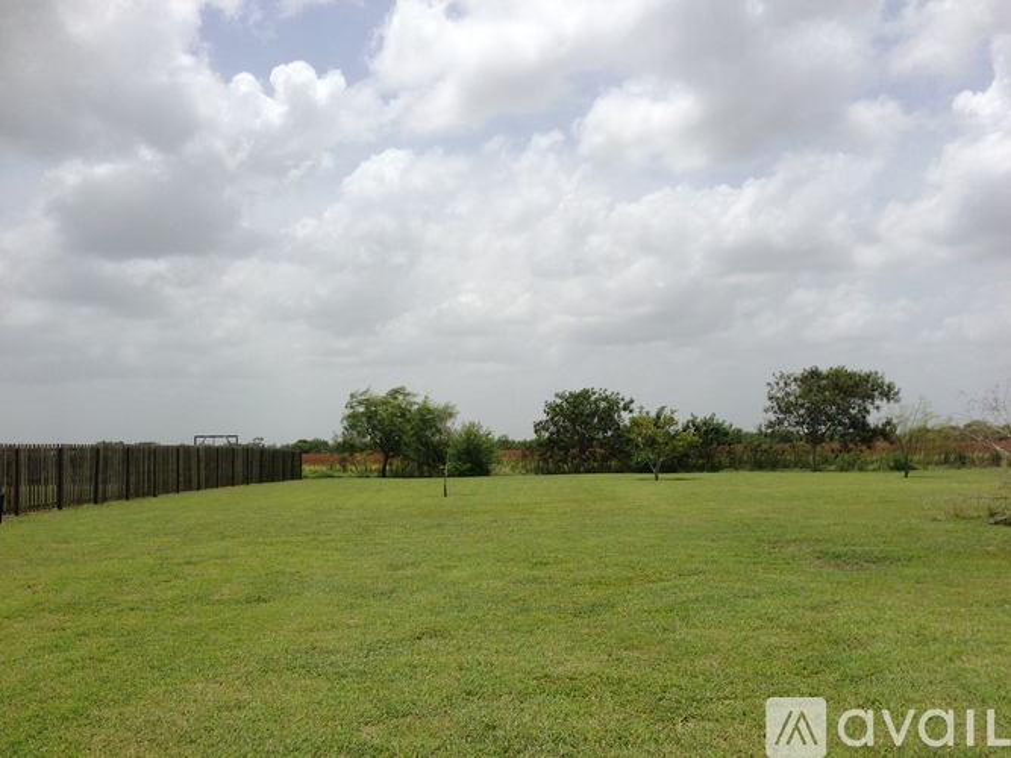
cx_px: 506
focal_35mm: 33
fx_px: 964
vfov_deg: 42.9
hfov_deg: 55.4
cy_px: 379
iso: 50
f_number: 2.4
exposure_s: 1/3390
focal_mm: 4.12
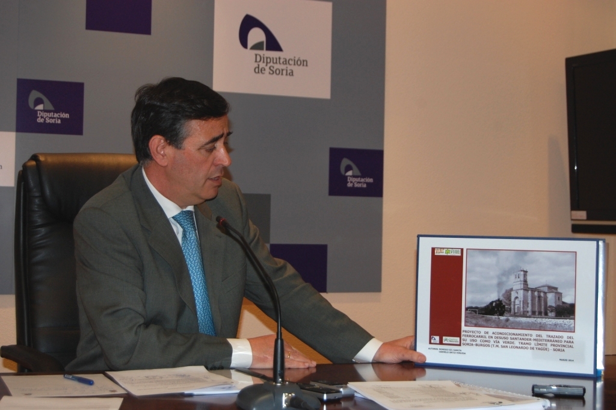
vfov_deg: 21.5
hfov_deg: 31.9
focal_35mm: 63
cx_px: 308
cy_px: 205
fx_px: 1077
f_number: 5.3
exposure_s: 1/60
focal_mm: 42
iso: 400
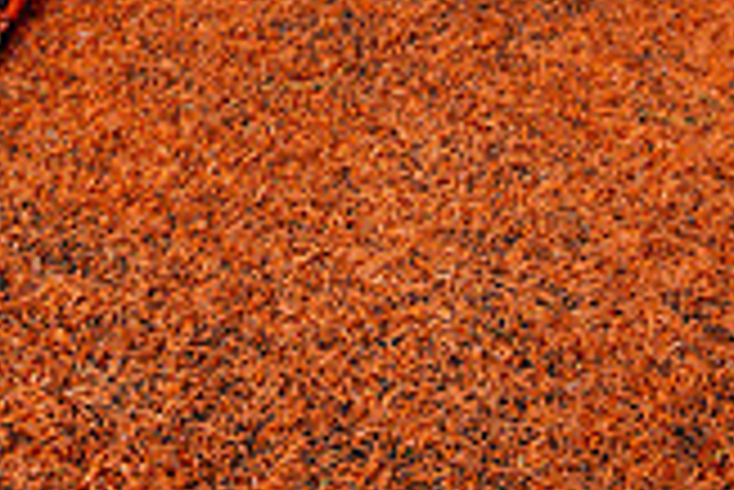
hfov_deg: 25.3
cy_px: -512
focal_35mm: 80
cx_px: 288
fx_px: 1633
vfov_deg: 14.1
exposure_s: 1/250
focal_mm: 29
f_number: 5.6
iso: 100
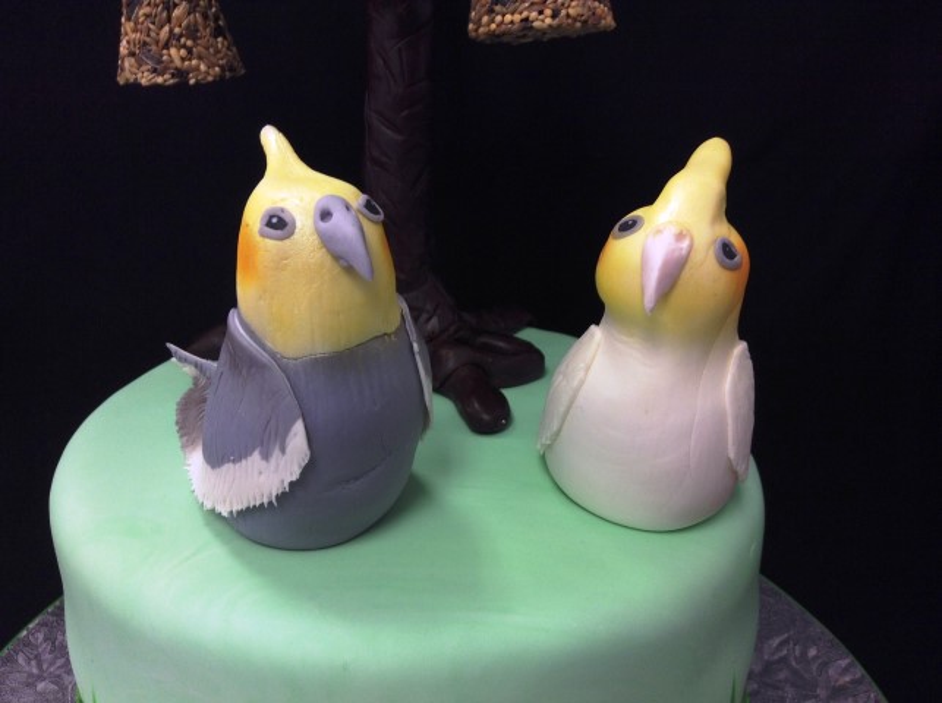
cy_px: 352
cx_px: 471
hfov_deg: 55.4
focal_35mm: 33
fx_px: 897
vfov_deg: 42.8
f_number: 2.4
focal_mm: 3.3
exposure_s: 1/30
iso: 32
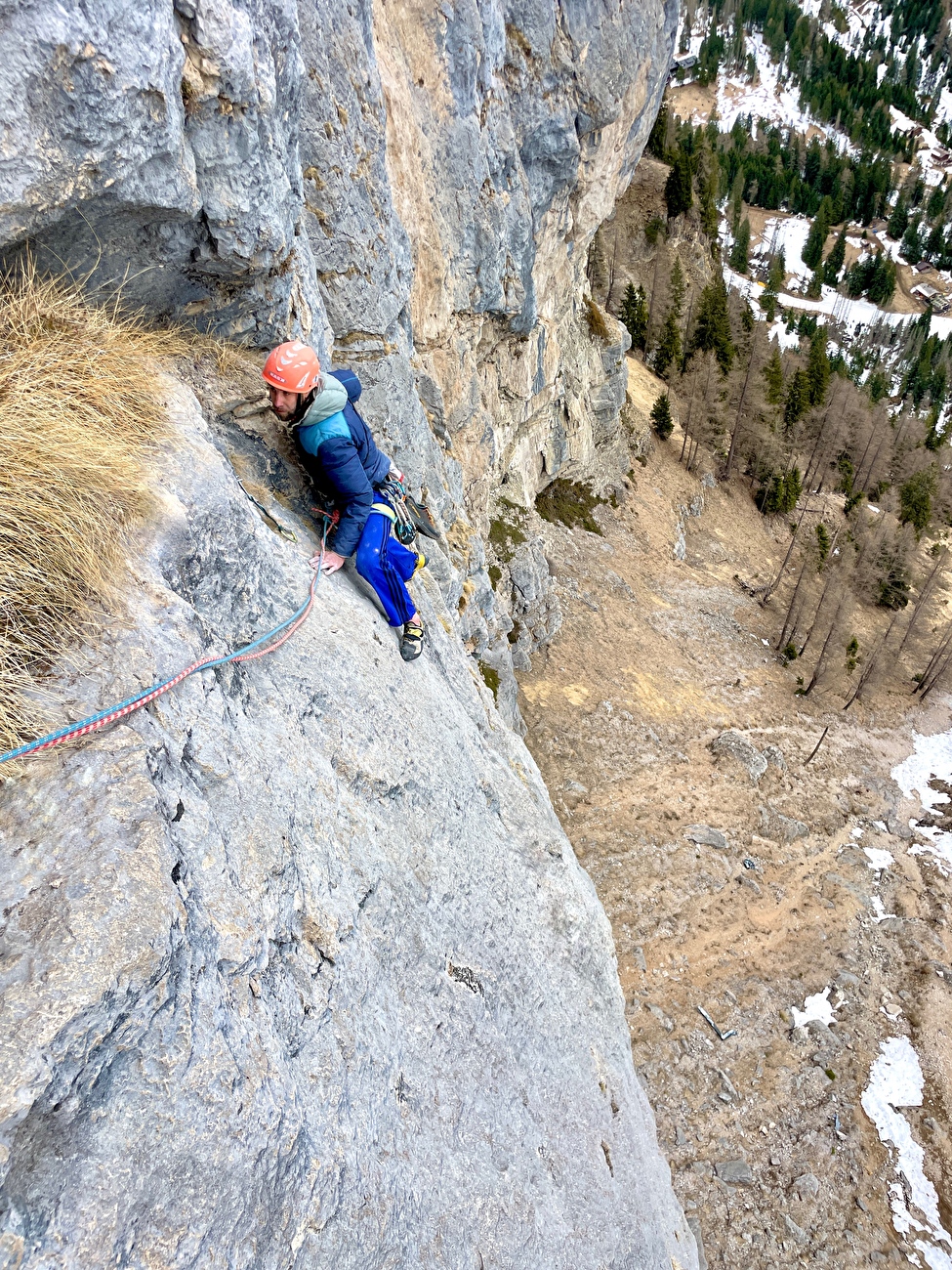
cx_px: 476
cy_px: 635
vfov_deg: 67.3
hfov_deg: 53.1
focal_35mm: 26
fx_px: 953
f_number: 1.6
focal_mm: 4.2
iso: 32
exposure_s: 1/698
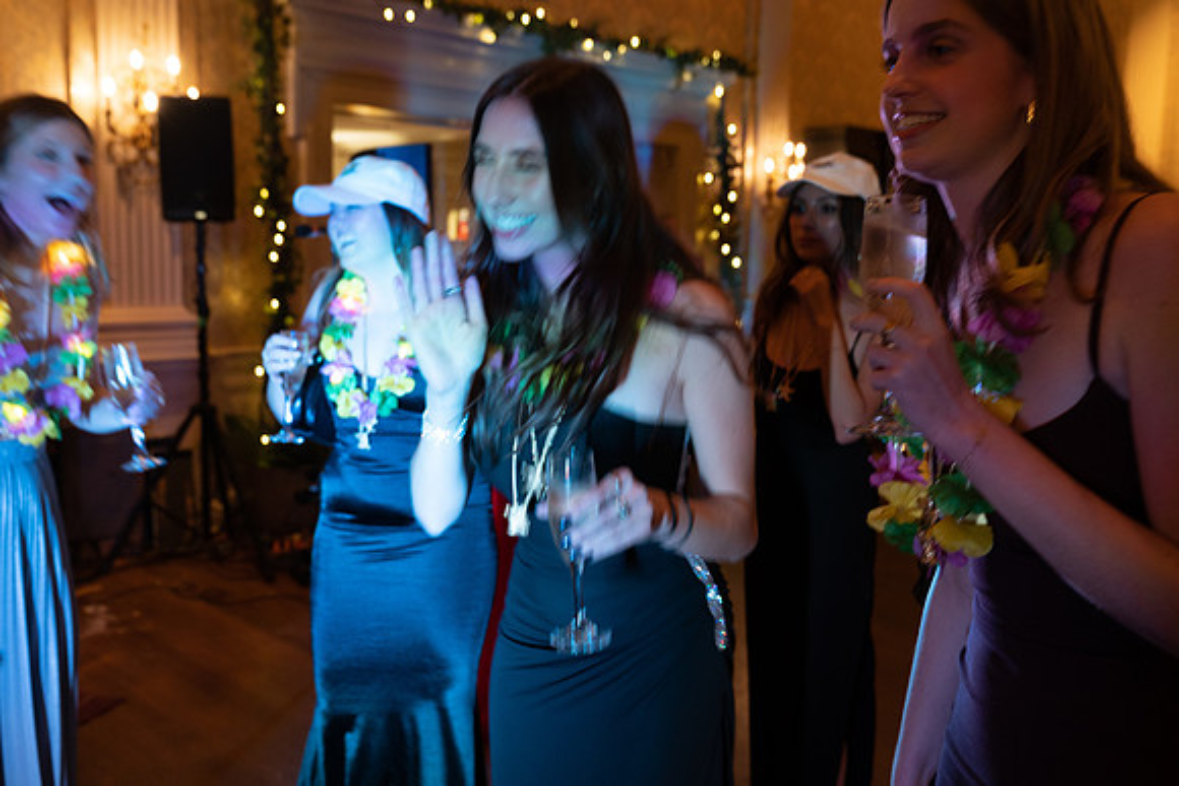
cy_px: 393
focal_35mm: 34
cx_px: 590
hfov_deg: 55.8
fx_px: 1114
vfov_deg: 38.9
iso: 1600
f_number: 4
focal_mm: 34
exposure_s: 1/40
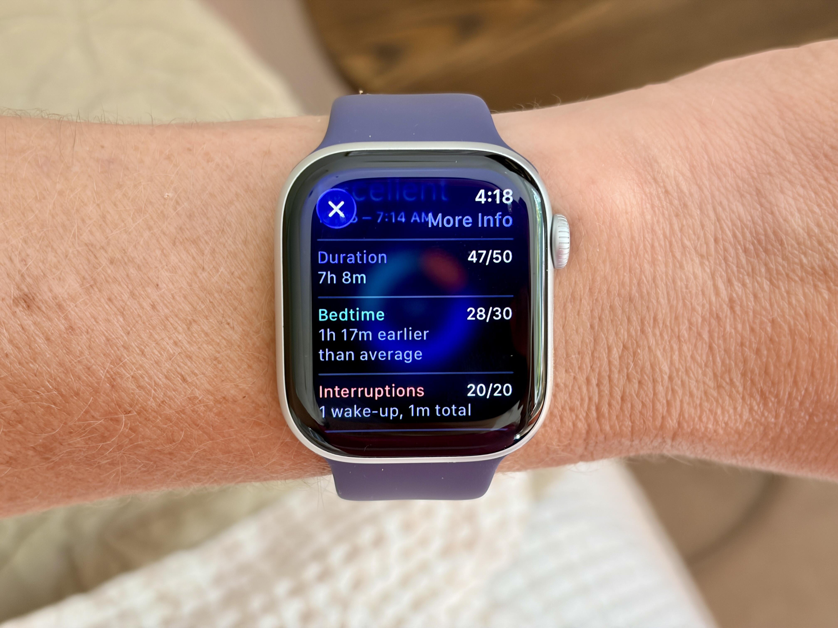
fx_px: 1259
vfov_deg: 28.0
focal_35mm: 52
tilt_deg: -55.3
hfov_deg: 36.8
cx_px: 419
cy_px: 314
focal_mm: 5.96
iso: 125
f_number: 1.6
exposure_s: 1/60
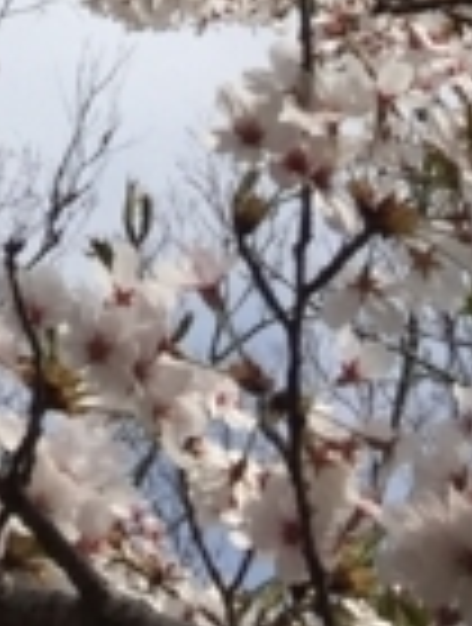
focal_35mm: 213
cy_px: -1153
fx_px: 3855
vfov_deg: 8.1
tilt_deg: +61.6
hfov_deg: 6.8
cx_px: -494
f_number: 2.2
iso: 32
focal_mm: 4.15
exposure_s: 1/3300
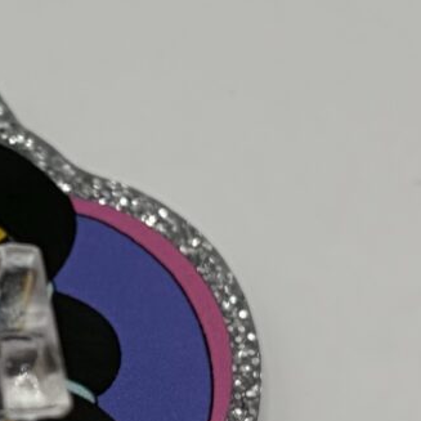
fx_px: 991
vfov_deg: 23.7
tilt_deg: -57.1
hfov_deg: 22.4
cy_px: 317
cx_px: -66
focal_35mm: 72
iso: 50
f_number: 1.6
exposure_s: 1/1263
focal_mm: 5.96
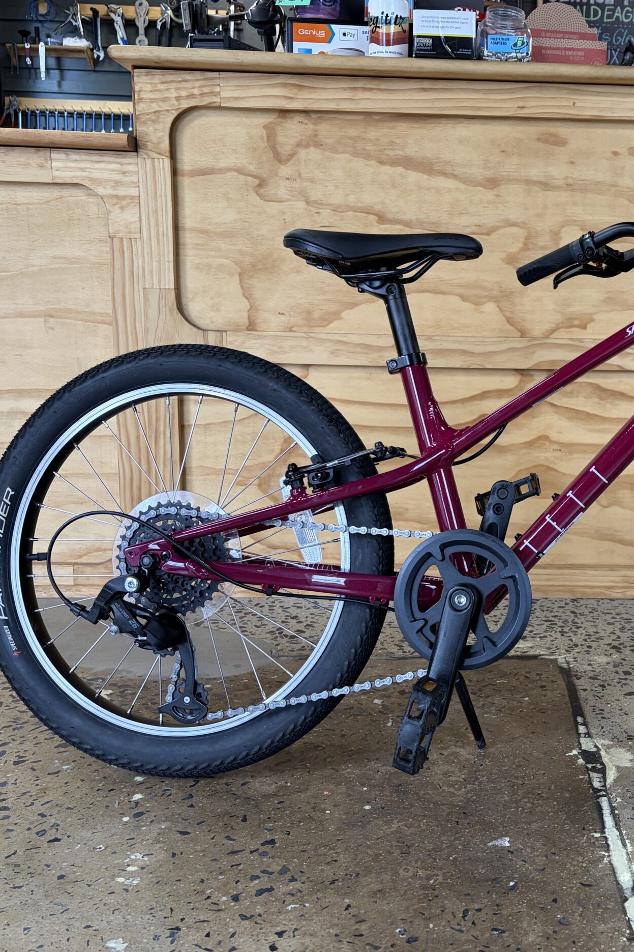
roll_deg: -1.3
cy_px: 465
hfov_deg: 34.8
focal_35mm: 37
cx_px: 508
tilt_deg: -9.0
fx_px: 978
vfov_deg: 51.9
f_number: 1.6
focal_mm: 5.96
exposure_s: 1/120
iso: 100
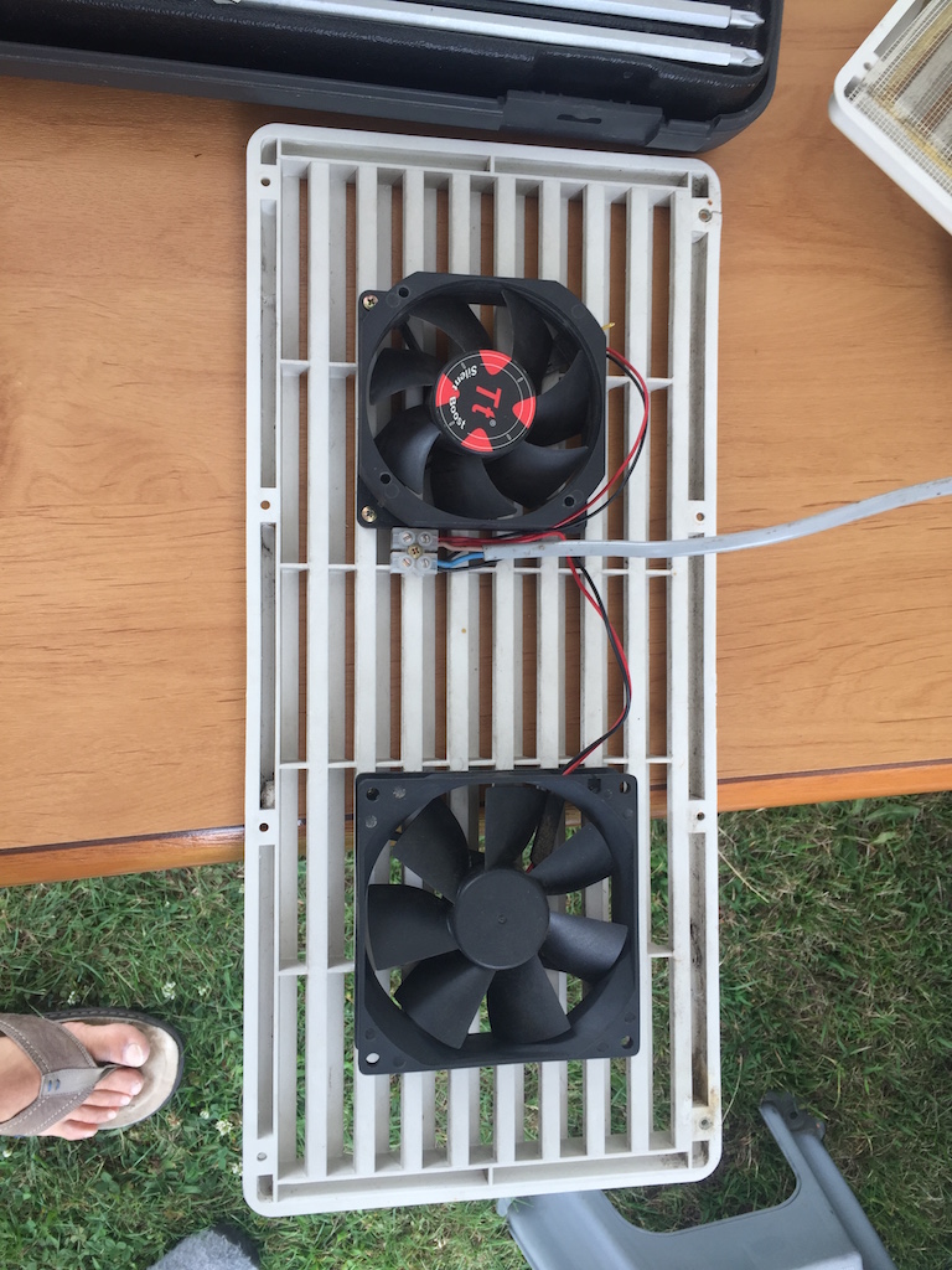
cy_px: 635
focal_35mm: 29
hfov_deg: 48.2
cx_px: 476
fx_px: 1063
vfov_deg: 61.7
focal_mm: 4.15
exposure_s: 1/100
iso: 32
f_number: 2.2
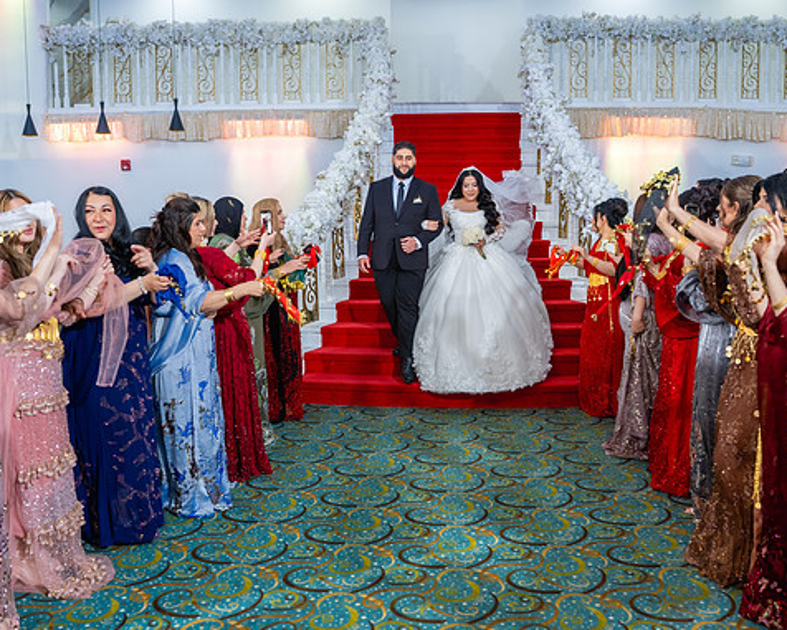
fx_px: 746
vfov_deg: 45.8
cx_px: 432
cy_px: 318
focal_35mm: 32
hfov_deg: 55.6
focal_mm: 28
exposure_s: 1/160
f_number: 2.8
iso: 800
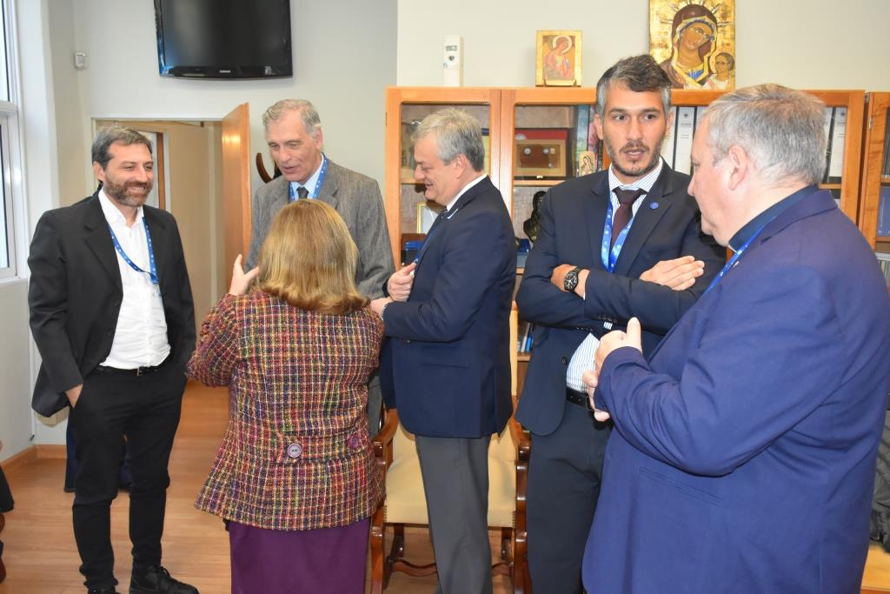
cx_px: 445
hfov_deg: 57.2
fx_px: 816
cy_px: 297
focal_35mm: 33
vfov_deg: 40.0
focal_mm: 22
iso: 1600
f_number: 5.6
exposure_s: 1/100
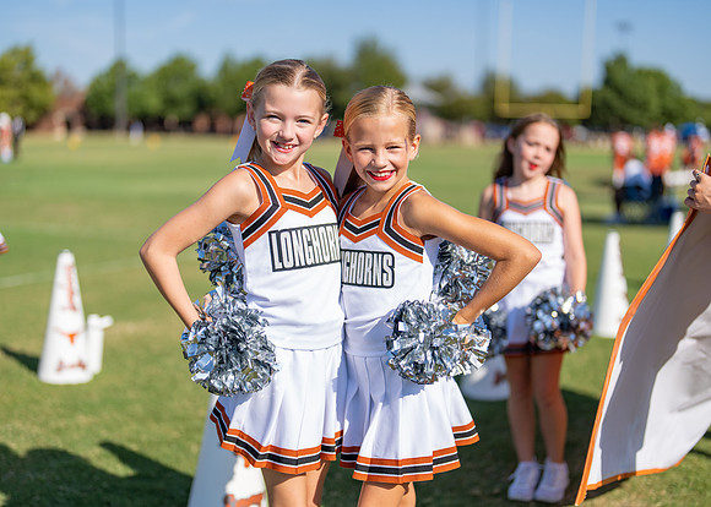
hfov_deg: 37.2
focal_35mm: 52
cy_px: 254
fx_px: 1058
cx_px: 356
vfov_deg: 27.0
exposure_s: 1/8000
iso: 100
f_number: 1.2
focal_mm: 50
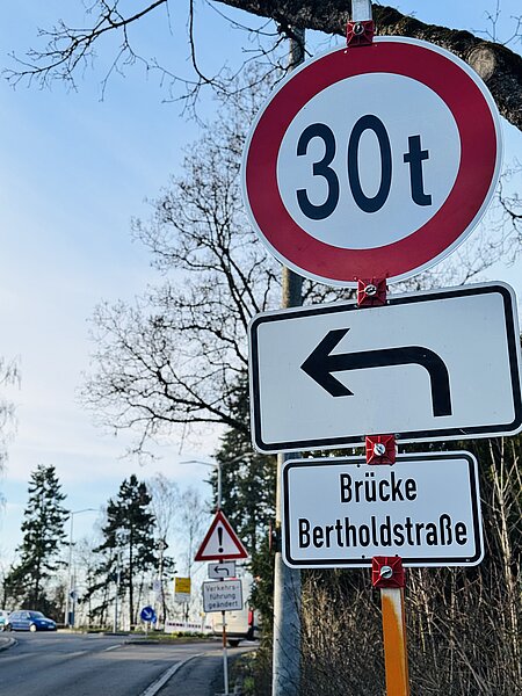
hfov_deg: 30.3
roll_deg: +0.8
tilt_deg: +18.7
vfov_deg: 39.7
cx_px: 261
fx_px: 965
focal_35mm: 48
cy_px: 348
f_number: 1.78
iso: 64
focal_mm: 6.76
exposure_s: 1/1637
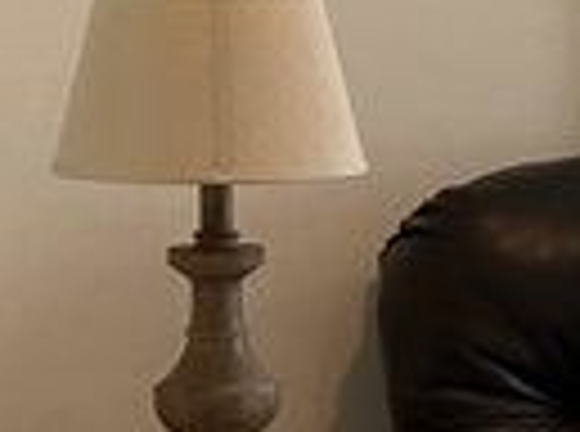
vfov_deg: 7.1
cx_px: 1857
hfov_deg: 8.0
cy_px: 230
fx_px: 3459
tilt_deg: -4.1
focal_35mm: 207
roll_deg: -1.4
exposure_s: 1/120
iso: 100
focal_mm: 5.7
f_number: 1.5
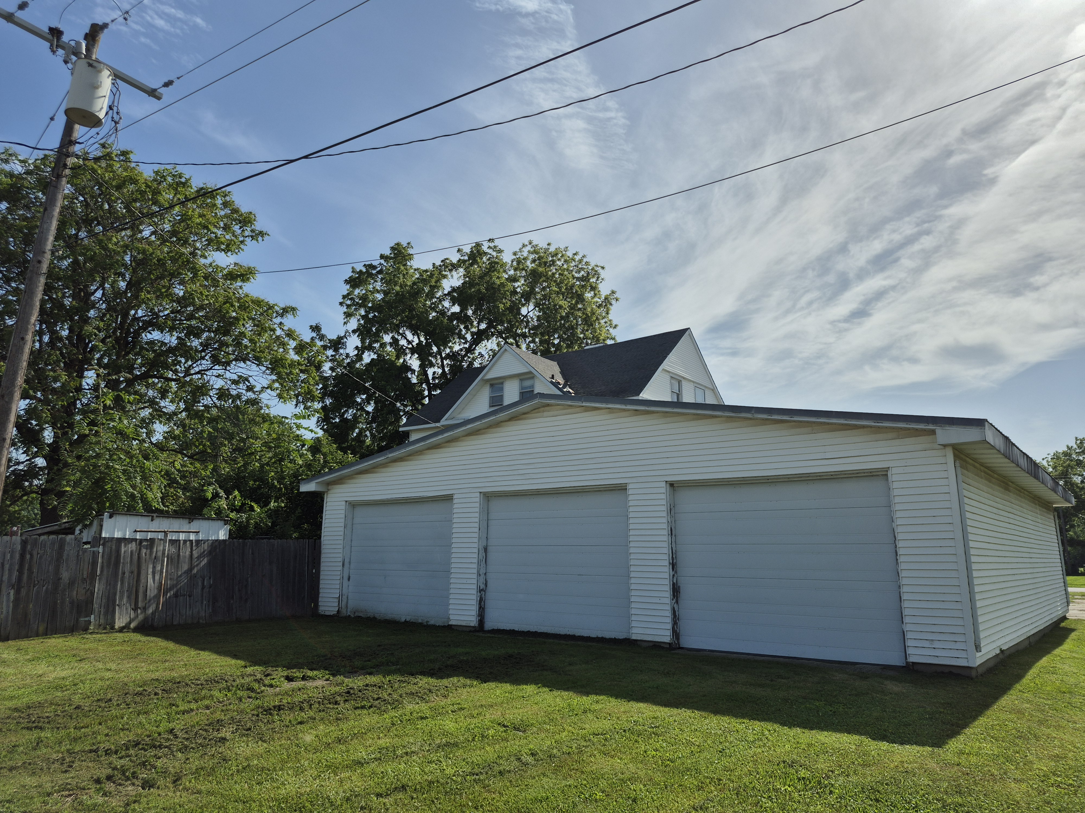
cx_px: 542
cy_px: 406
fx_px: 721
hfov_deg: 73.9
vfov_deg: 58.9
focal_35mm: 23
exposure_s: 1/4128
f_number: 1.8
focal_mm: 5.4
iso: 25
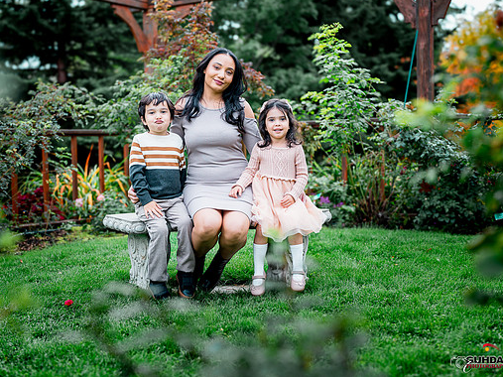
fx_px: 799
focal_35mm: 55
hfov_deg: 34.9
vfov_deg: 26.5
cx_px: 231
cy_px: 186
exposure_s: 1/800
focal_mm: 50
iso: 200
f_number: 2
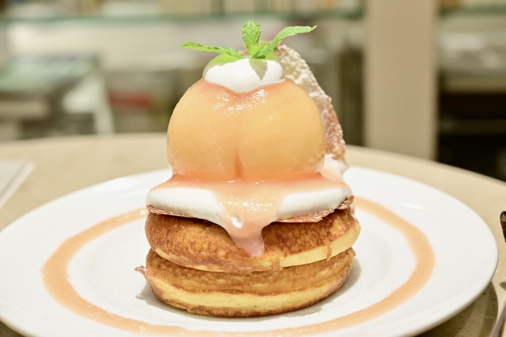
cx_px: 253
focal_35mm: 60
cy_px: 168
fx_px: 843
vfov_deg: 22.6
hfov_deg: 33.4
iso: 6400
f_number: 5
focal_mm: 60
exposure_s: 1/640
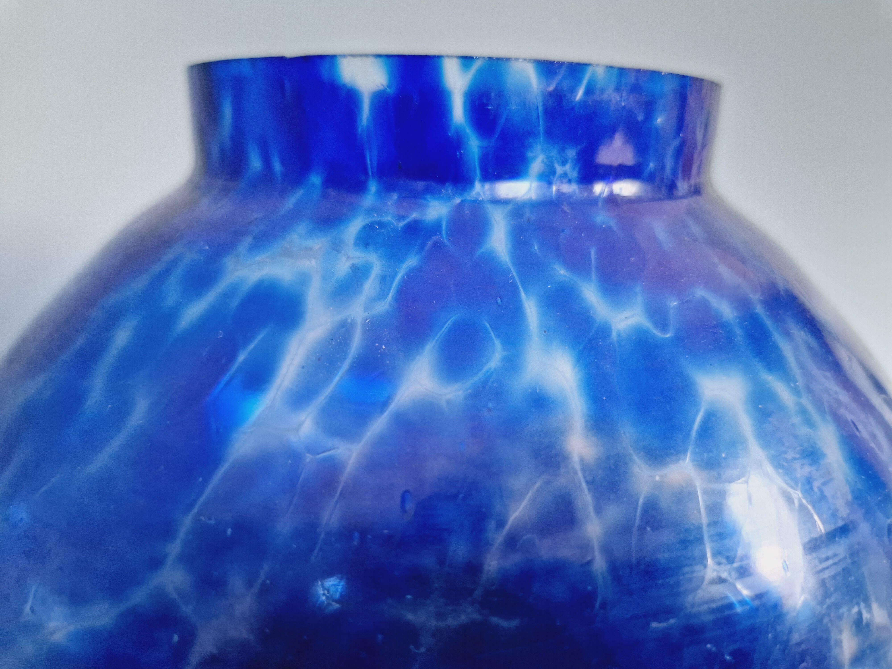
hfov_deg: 73.9
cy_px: 334
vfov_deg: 58.9
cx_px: 446
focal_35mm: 23
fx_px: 593
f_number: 1.8
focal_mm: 5.4
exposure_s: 1/100
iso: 800
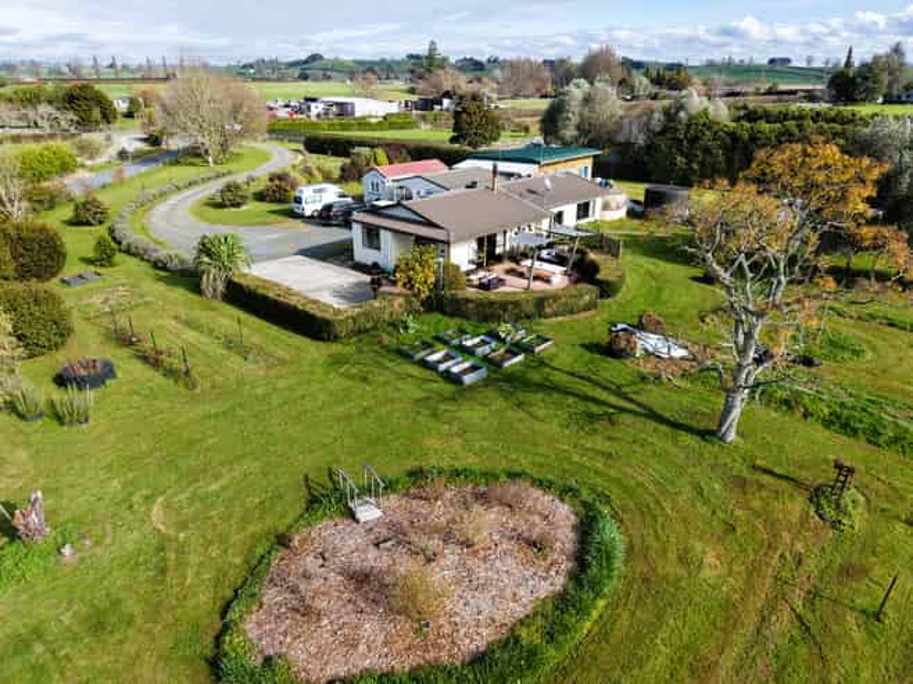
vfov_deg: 56.8
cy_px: 342
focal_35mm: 24
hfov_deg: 71.6
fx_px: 633
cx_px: 456
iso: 140
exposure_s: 1/3000
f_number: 1.8
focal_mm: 8.67
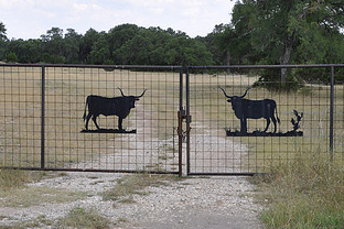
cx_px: 176
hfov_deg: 22.9
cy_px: 144
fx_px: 850
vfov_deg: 15.3
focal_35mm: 89
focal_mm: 32
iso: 200
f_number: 8
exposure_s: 1/80
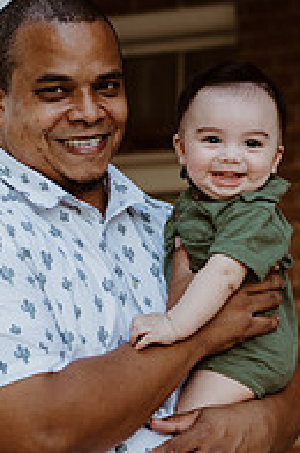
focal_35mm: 115
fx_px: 1442
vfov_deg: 17.8
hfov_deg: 11.9
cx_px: 189
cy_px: 273
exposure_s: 1/250
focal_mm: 50
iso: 200
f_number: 2.8
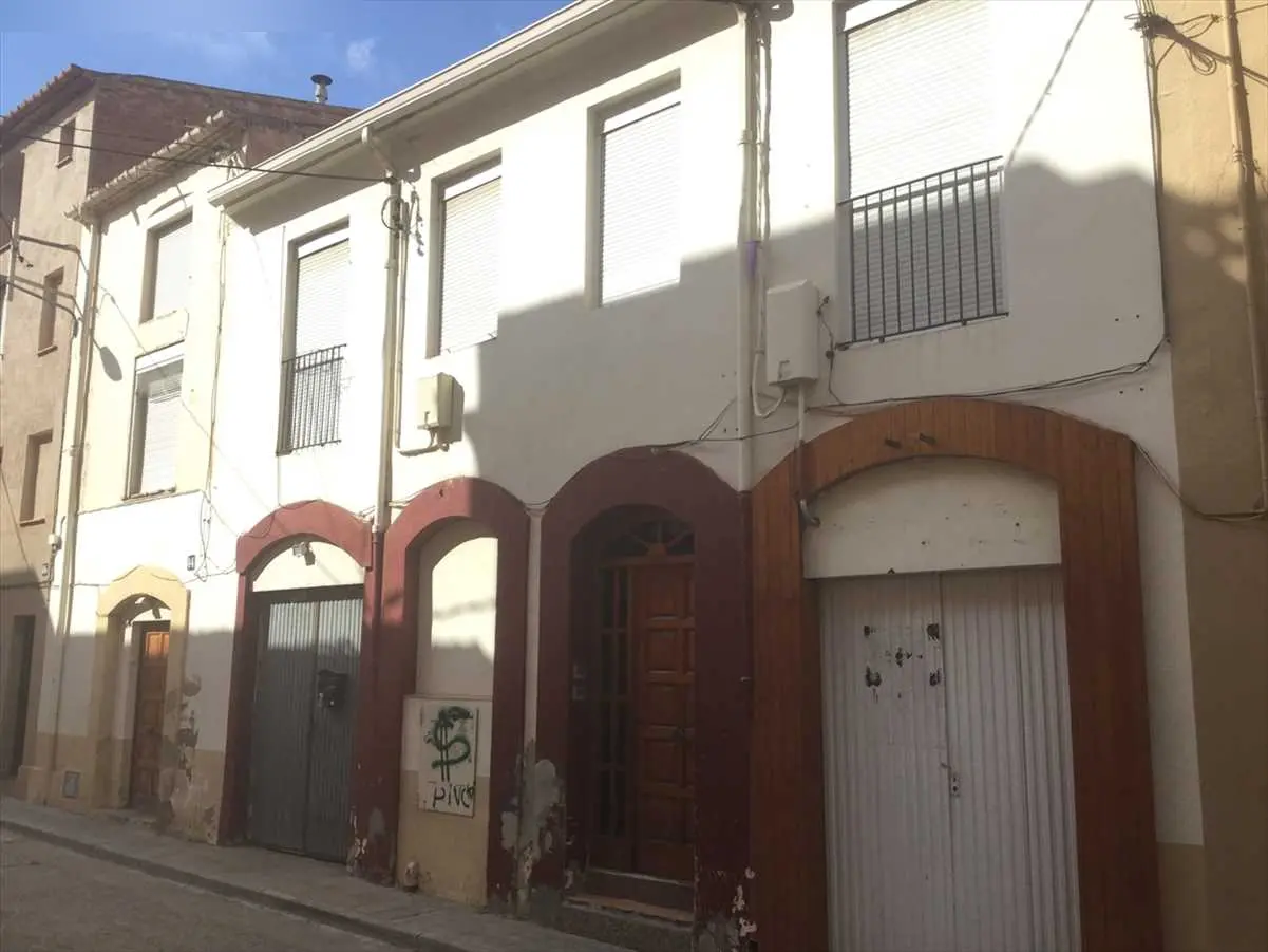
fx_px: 1136
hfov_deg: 58.3
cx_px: 634
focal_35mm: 31
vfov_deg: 45.4
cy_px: 476
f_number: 2.4
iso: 25
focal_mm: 3.3
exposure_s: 1/652
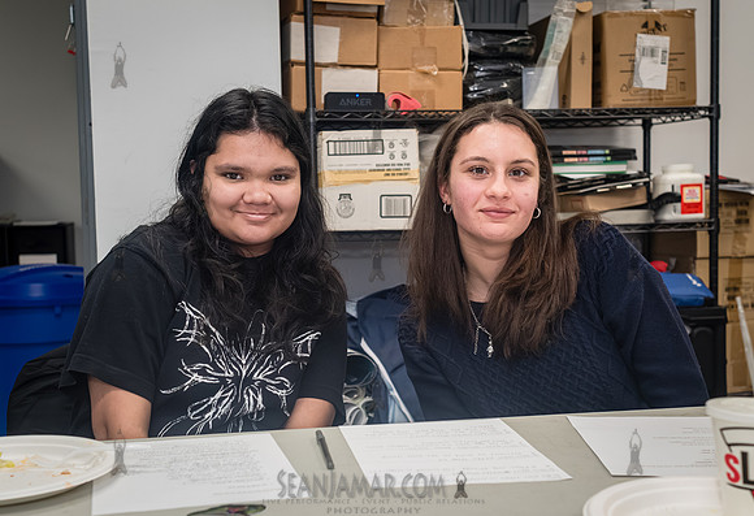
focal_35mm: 46
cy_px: 256
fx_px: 979
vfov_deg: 29.5
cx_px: 340
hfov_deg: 42.1
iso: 2500
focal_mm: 35
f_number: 4.5
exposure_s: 1/320
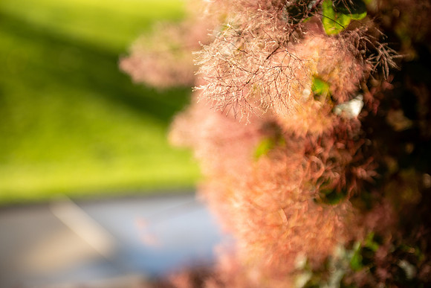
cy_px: 144
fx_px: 790
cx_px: 216
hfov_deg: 30.5
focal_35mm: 66
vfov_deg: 20.6
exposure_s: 1/640
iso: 100
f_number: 2.8
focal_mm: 66
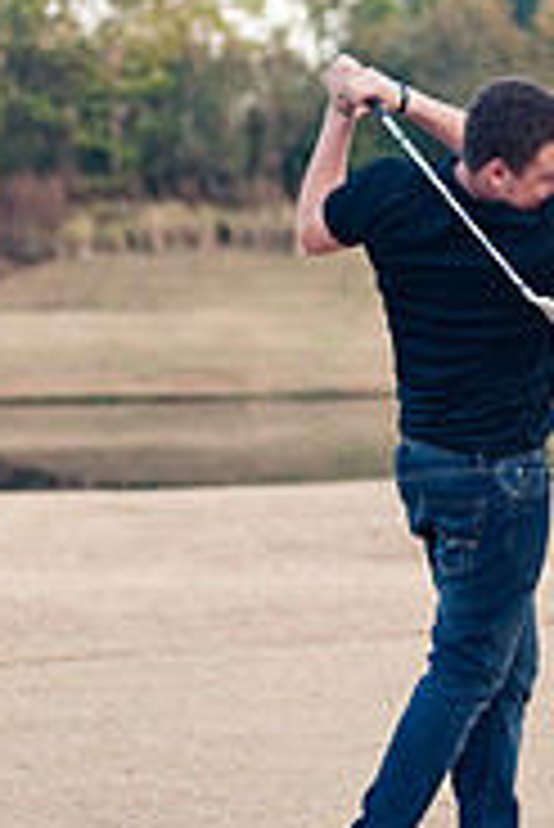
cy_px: 270
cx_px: 471
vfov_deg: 16.7
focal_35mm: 122
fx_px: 2811
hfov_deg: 11.2
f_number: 2.2
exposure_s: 1/500
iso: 200
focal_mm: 50
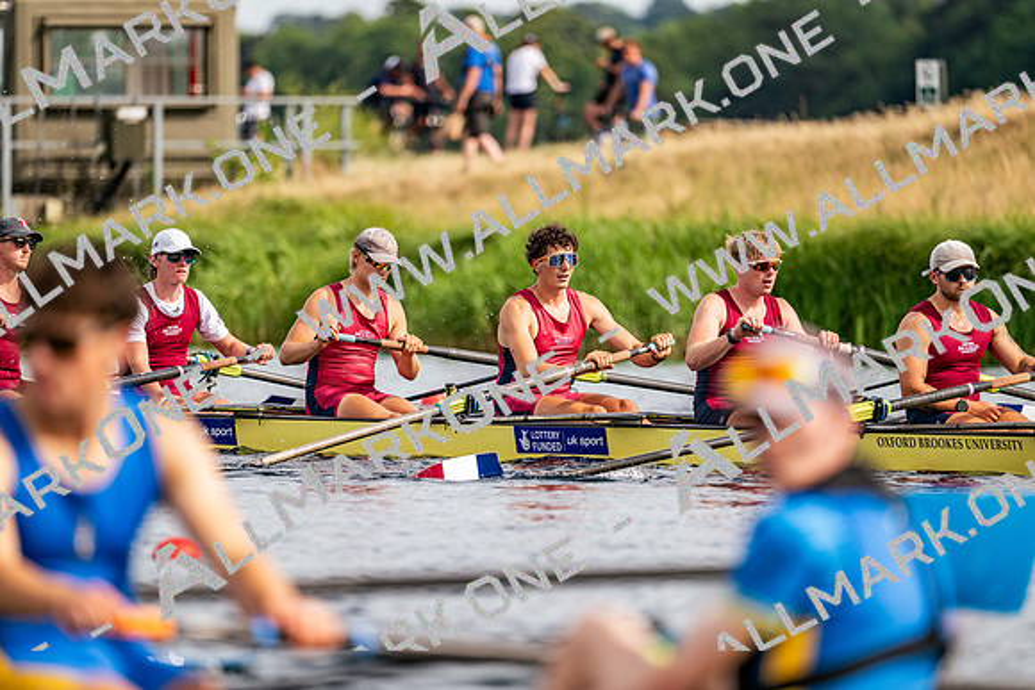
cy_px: 345
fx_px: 11502
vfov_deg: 3.4
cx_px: 518
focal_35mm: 400
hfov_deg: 5.2
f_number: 4.5
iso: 400
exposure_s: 1/2500
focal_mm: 400
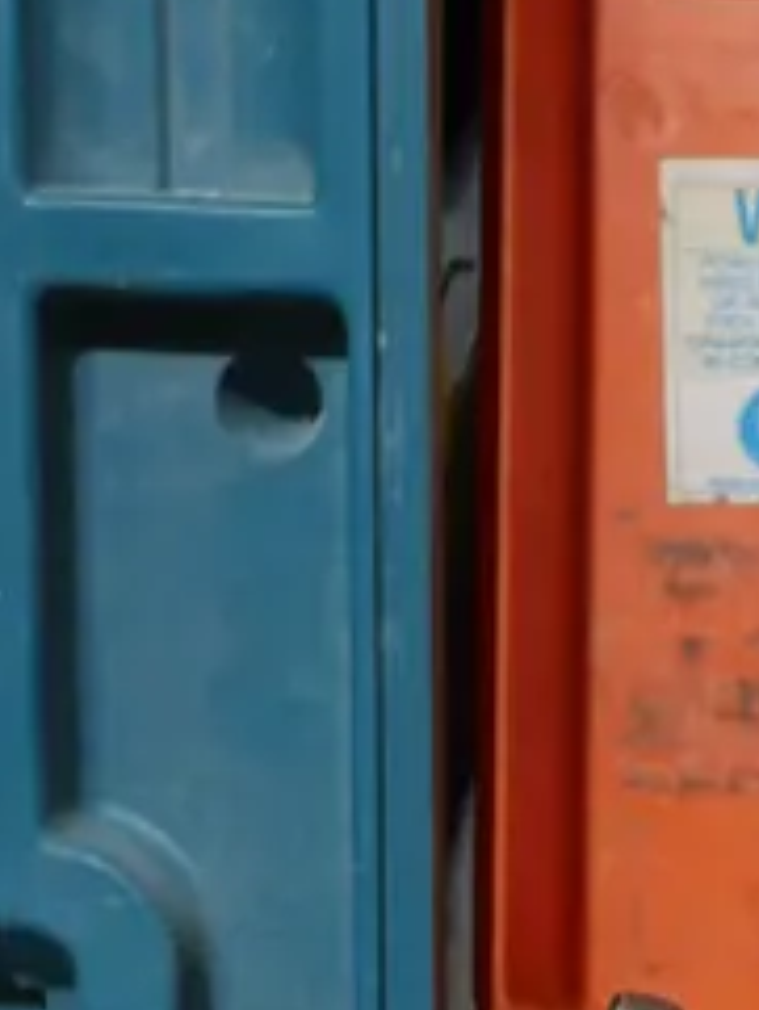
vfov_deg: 12.5
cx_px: 1541
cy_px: 1261
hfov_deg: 9.1
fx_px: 4469
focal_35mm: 153
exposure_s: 1/60
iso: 200
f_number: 4
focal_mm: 18
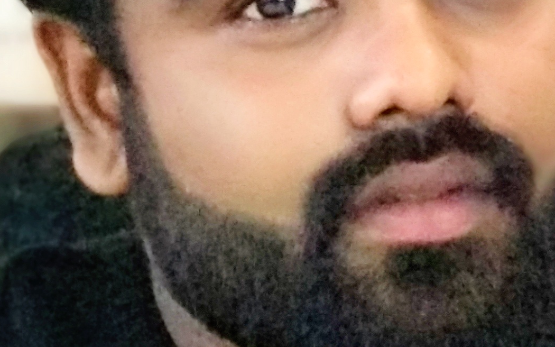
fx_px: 3176
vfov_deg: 6.2
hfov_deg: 10.0
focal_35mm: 210
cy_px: 485
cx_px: 392
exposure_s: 1/33
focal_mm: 5.99
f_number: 2.6
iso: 3200
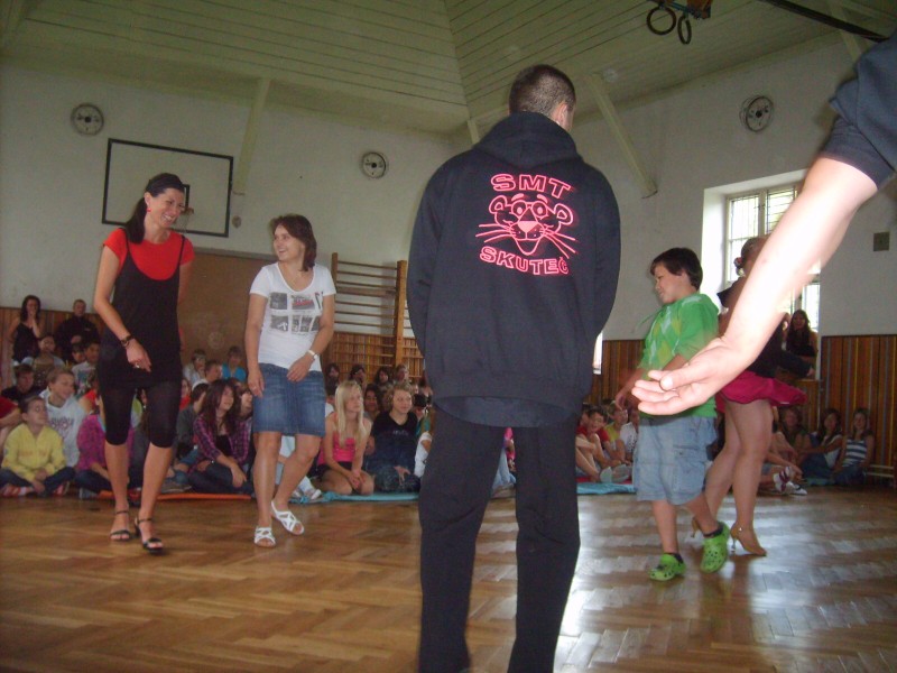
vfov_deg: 40.7
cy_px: 336
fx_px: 907
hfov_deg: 52.6
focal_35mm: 35
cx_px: 448
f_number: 2.8
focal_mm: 5.8
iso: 253
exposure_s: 1/45
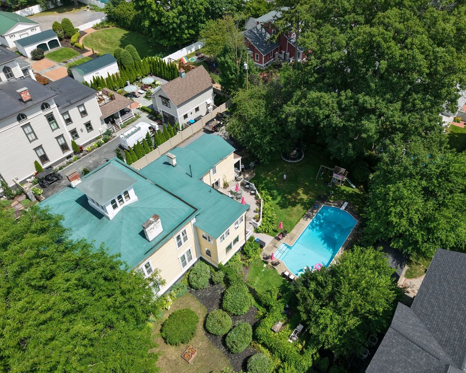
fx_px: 359
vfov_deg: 54.9
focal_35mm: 26
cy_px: 191
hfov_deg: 65.8
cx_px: 258
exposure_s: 1/640
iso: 200
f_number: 1.8
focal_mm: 8.67
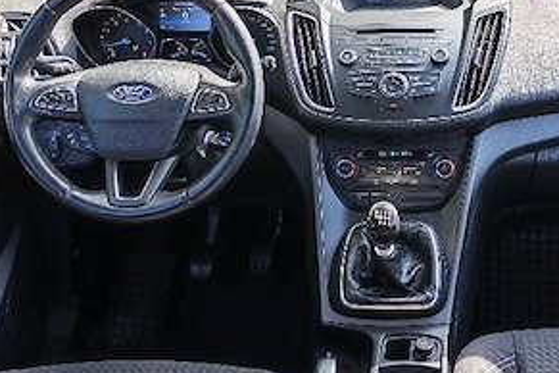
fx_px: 901
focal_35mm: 58
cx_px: 382
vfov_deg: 23.3
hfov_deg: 34.1
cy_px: 117
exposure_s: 1/100
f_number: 1.9
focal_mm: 6.12
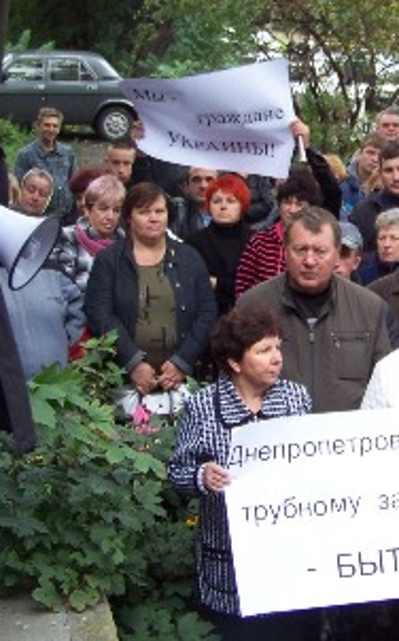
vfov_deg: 25.5
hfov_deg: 15.8
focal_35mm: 81
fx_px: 1413
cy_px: 253
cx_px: 391
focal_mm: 5.85
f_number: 2.8
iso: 71
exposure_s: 1/50
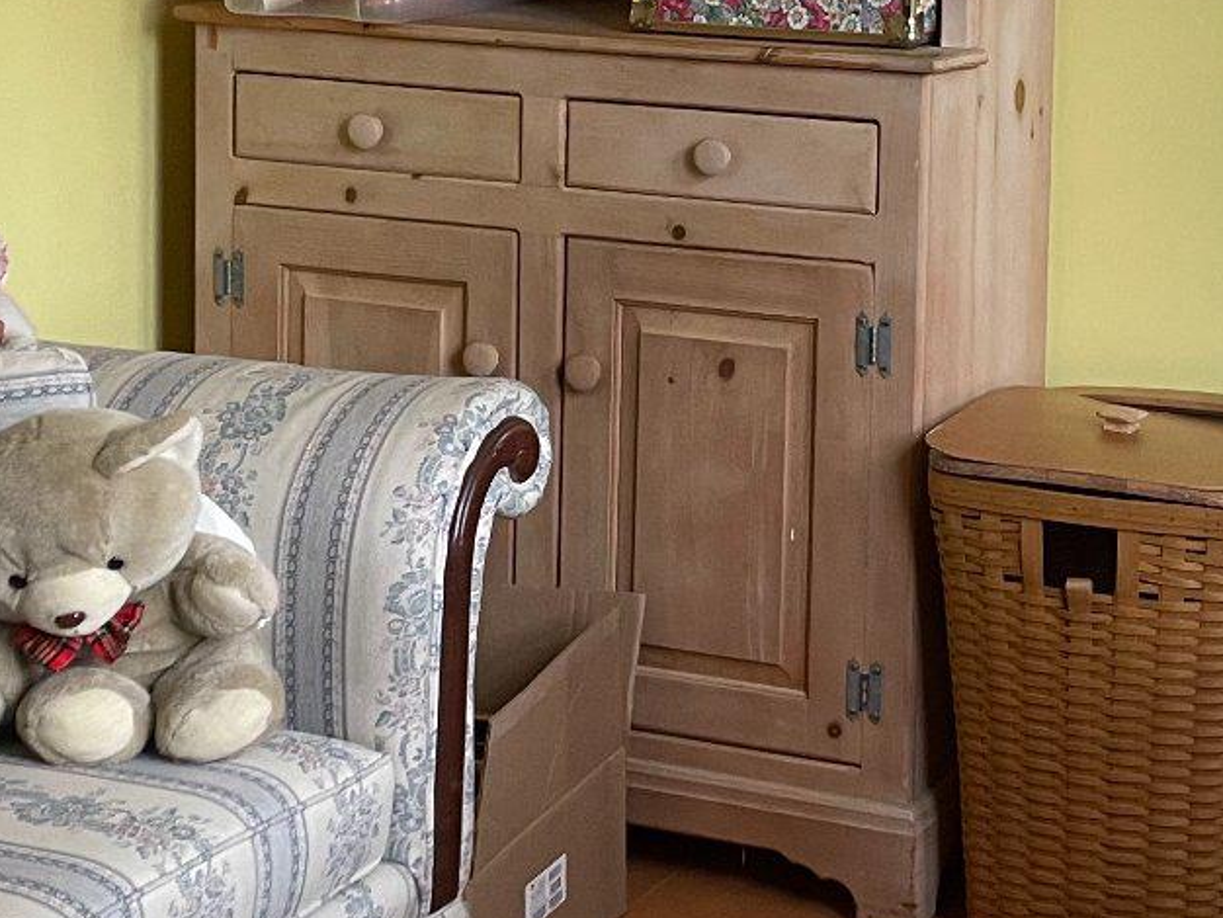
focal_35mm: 85
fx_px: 3004
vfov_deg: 17.1
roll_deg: -1.3
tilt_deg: -5.7
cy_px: 35
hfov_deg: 22.5
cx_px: 1086
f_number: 1.6
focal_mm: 4.2
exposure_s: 1/60
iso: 160
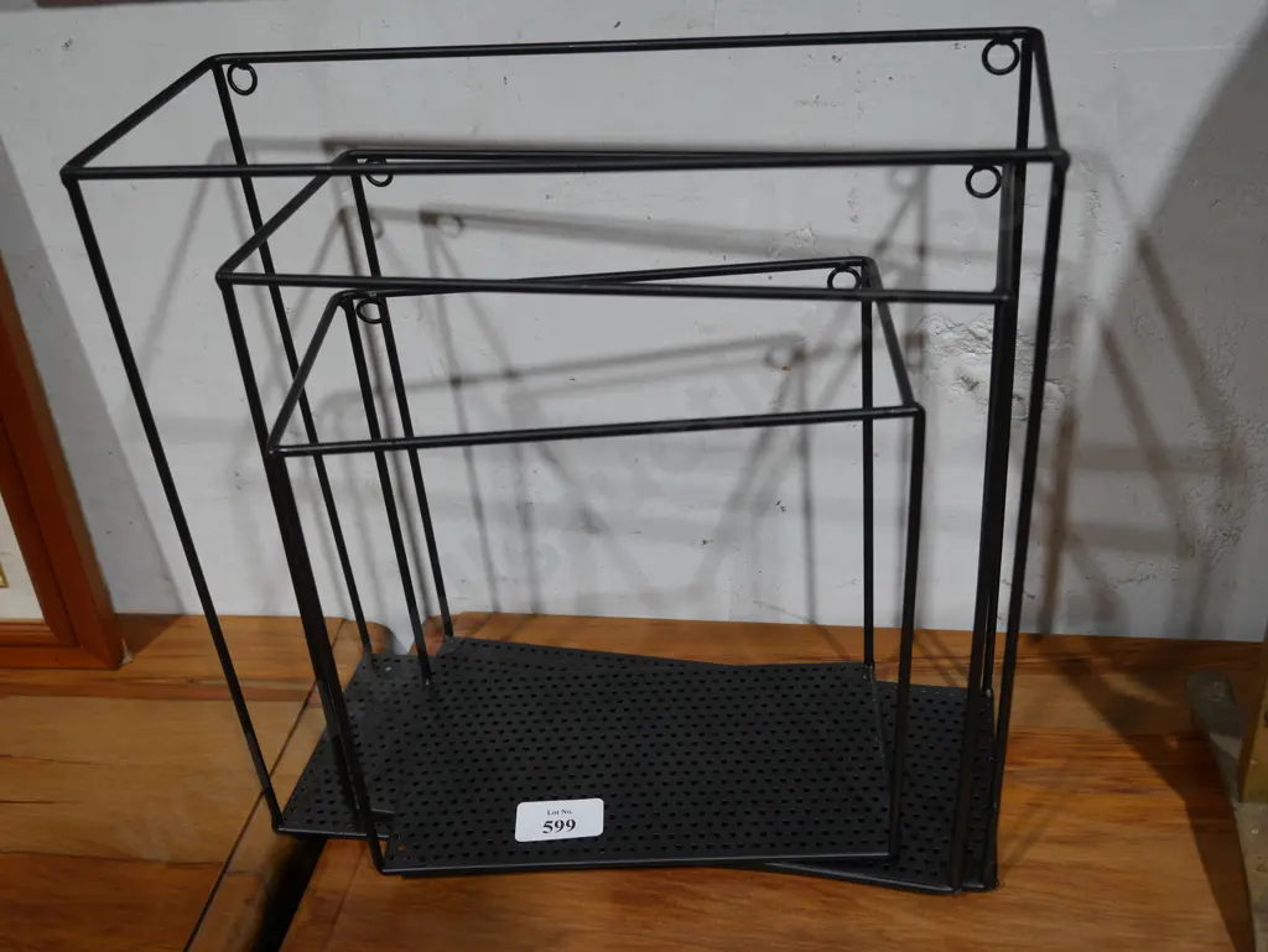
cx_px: 634
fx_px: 1393
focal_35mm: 38
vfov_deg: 37.8
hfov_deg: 49.0
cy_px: 476
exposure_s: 1/60
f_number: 4.1
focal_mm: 19
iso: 250
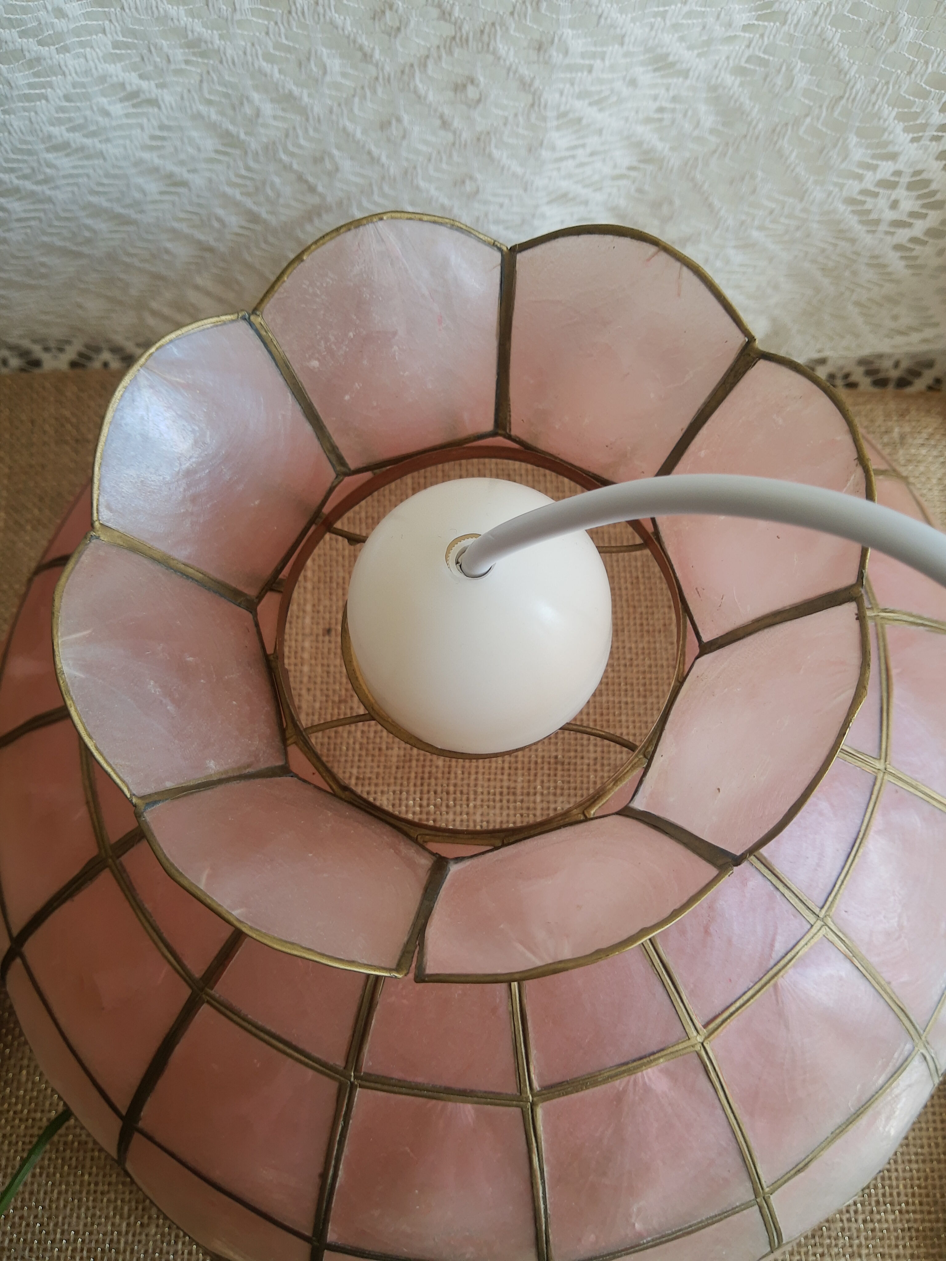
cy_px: 630
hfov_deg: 53.1
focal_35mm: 26
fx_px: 947
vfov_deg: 67.3
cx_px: 473
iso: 53
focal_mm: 3.95
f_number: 1.8
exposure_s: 1/50
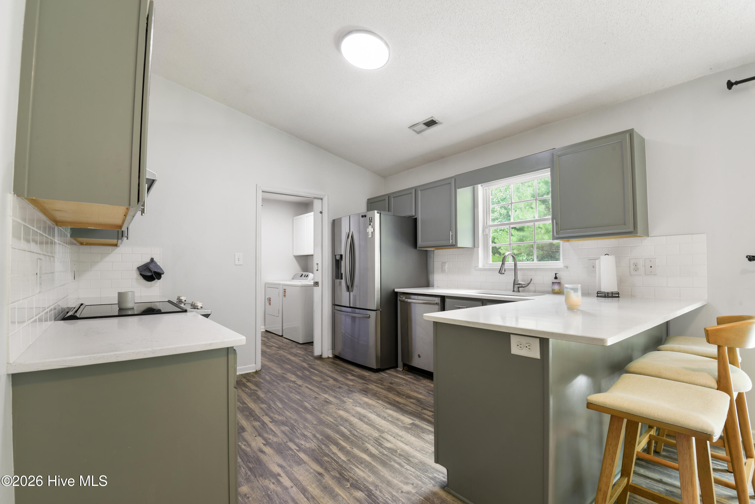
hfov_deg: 96.7
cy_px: 252
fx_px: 336
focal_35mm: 16
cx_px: 378
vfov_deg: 73.8
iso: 100
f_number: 9
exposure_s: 2.5
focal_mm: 16
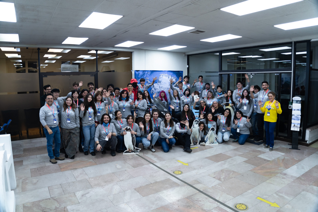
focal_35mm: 24
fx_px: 212
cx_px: 159
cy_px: 106
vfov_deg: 53.1
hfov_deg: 73.7
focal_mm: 24
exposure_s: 1/160
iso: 640
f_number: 3.5
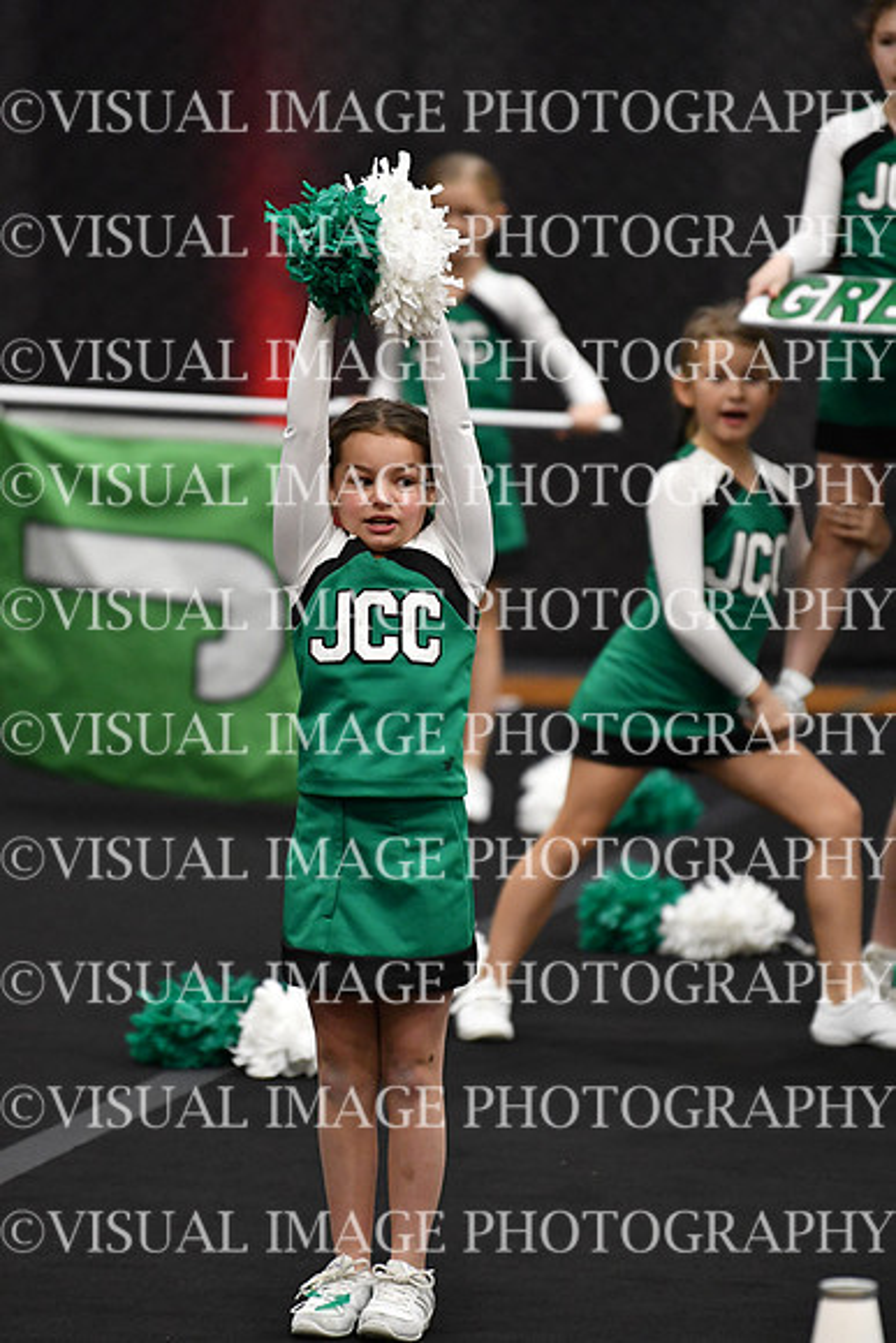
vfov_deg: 6.9
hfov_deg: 4.6
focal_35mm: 300
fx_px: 11192
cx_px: 448
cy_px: 672
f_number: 2.8
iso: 4000
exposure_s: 1/800
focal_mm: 200
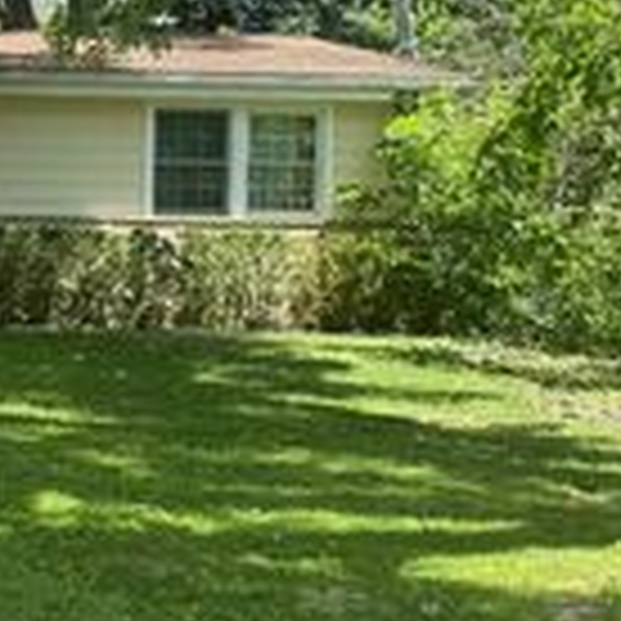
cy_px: 232
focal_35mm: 77
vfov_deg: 22.4
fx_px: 1563
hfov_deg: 19.4
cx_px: -328
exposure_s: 1/1174
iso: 80
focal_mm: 6.76
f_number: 1.78
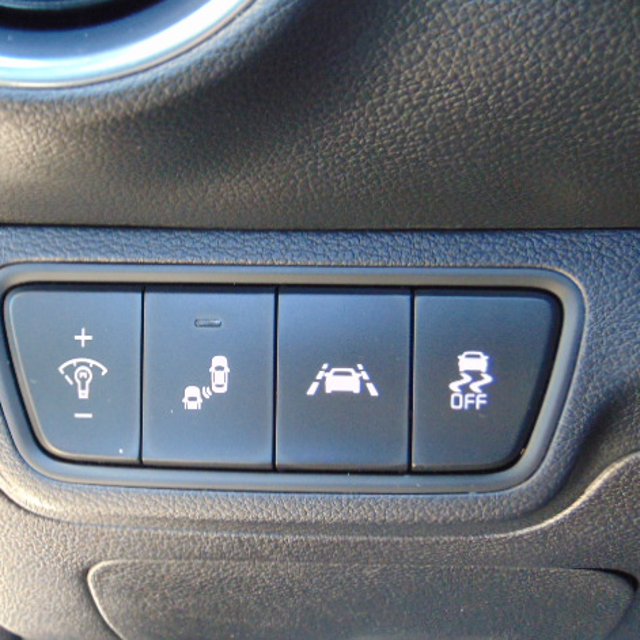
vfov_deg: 28.6
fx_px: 1255
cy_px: 322
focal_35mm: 60
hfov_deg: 28.5
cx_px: 260
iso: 250
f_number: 3.5
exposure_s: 1/30
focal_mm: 9
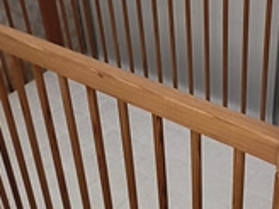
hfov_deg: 34.7
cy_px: 67
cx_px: 179
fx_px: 443
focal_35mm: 55
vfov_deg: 26.4
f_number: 2.2
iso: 640
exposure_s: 1/33.3
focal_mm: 1.65
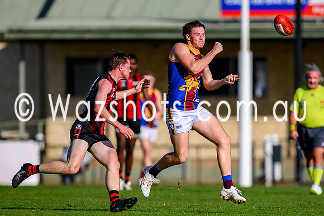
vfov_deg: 1.5
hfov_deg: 2.3
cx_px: 207
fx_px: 8210
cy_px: 136
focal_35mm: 912
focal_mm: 500
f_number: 4
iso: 160
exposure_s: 1/2500
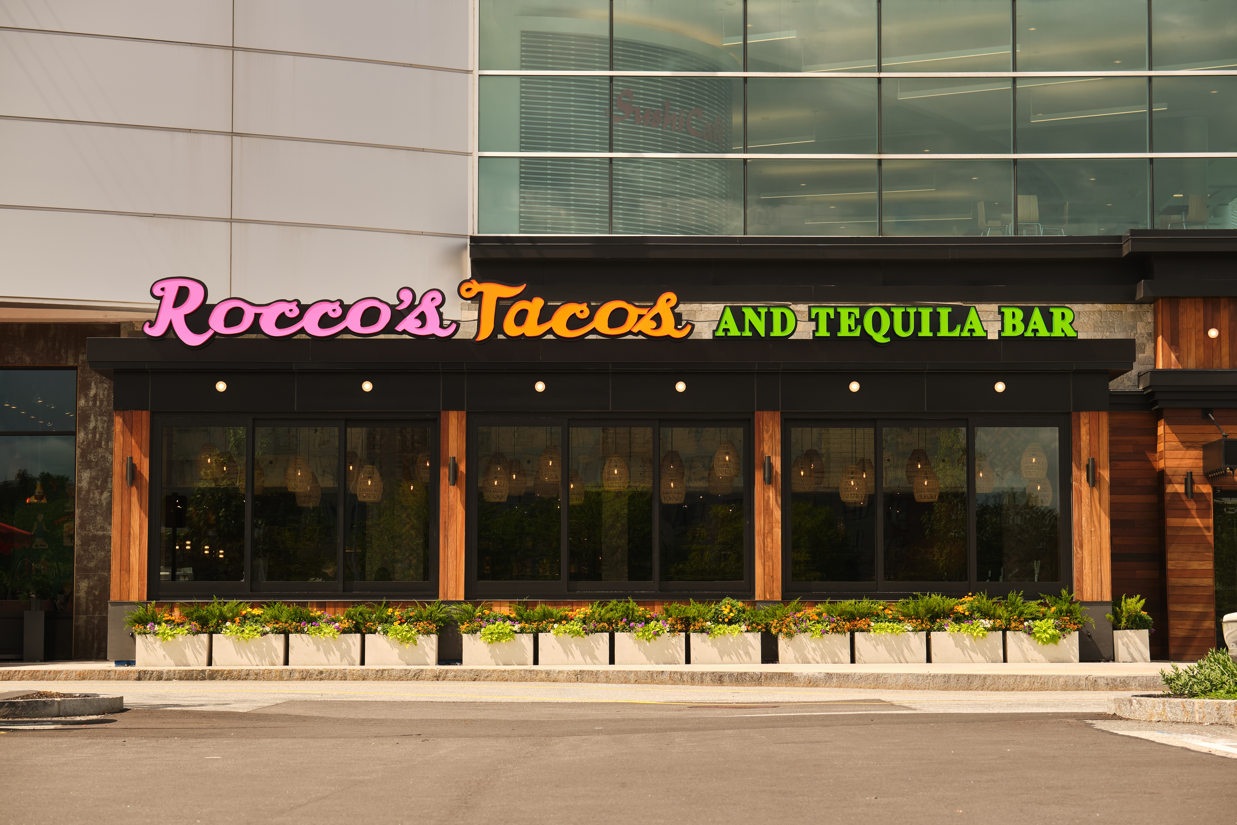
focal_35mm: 75
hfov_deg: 27.0
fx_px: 2577
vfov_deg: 18.2
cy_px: 412
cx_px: 618
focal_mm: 50
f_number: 5.6
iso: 160
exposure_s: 1/500
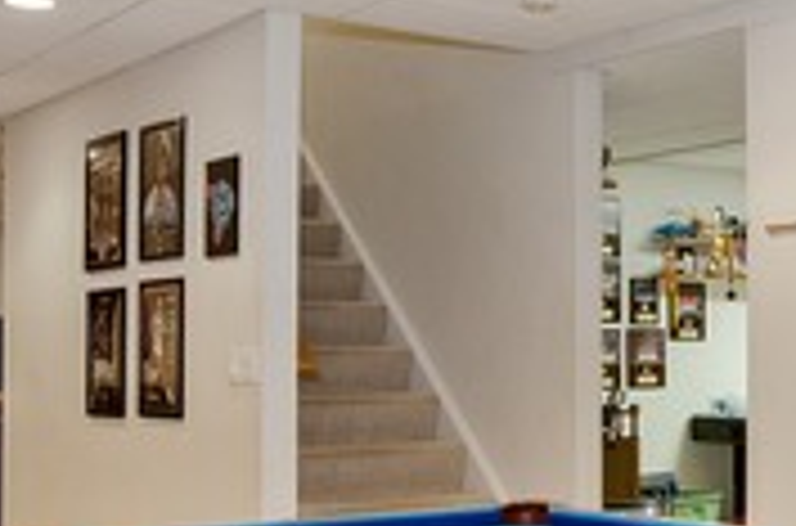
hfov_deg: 31.4
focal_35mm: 60
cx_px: 769
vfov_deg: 22.6
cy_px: 252
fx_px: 1319
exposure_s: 1/3
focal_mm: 11
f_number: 8
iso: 200
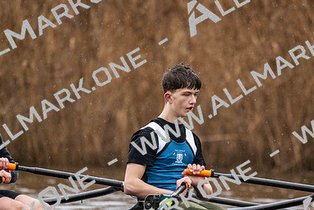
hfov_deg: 3.4
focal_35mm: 608
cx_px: 233
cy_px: 158
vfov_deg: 2.3
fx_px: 5305
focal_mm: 400
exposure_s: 1/1600
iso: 6400
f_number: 4.5
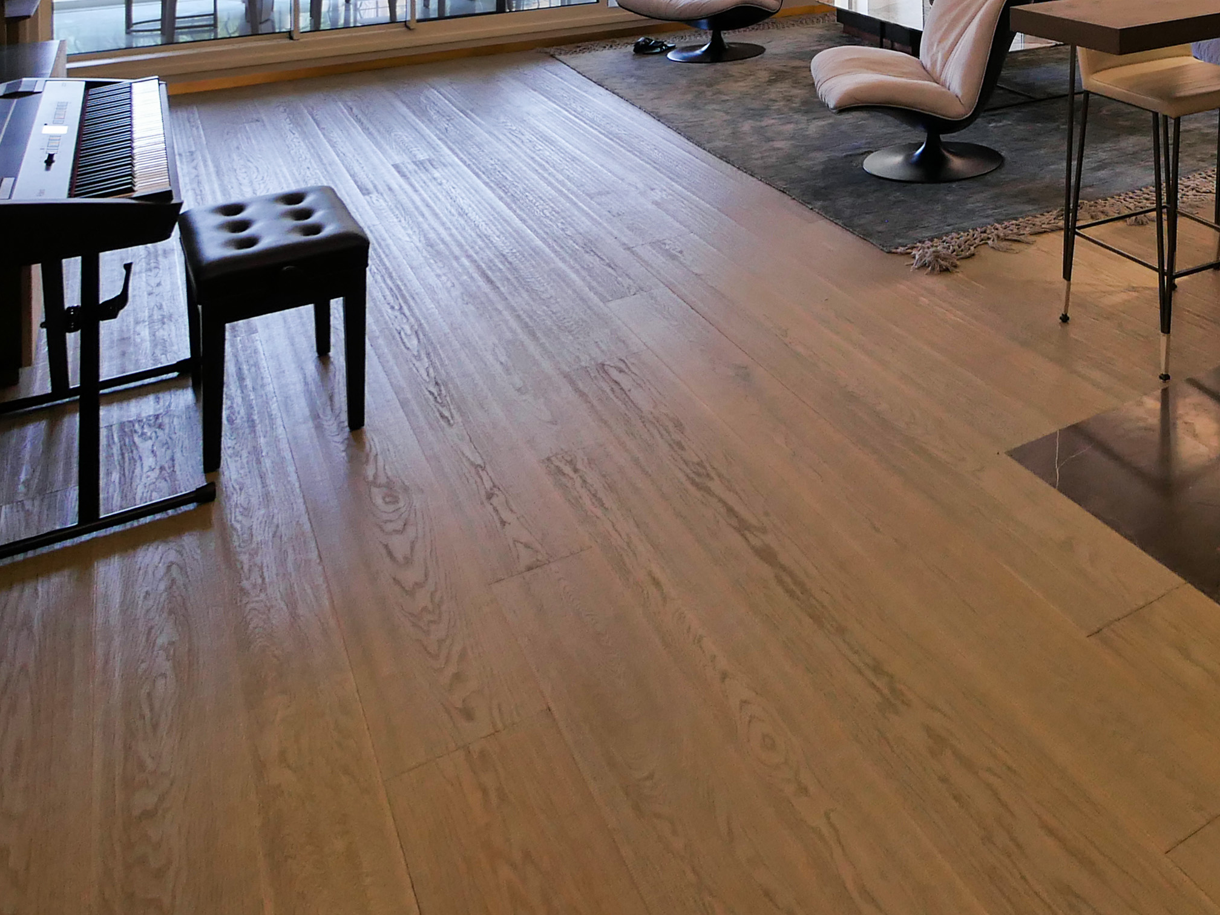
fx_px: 1128
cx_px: 1040
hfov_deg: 51.7
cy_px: -52
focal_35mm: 32
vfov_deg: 38.0
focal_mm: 7
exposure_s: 1/60
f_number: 4
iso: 320
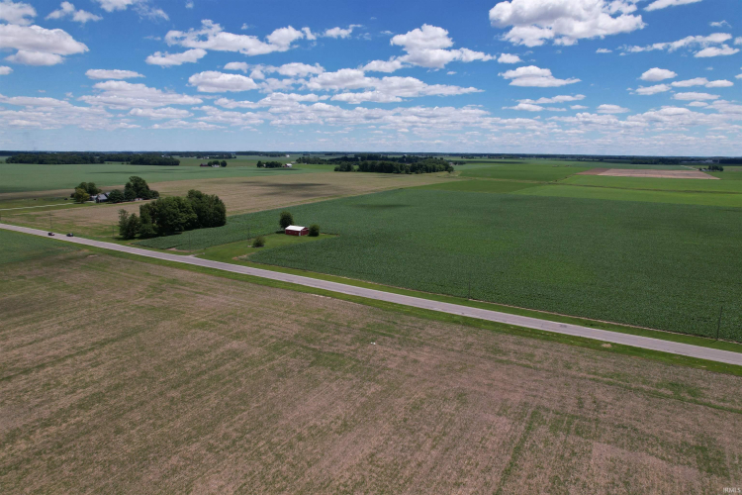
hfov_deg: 78.6
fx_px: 453
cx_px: 371
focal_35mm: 22
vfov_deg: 57.2
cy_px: 248
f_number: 2.8
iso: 110
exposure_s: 1/90
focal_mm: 8.38
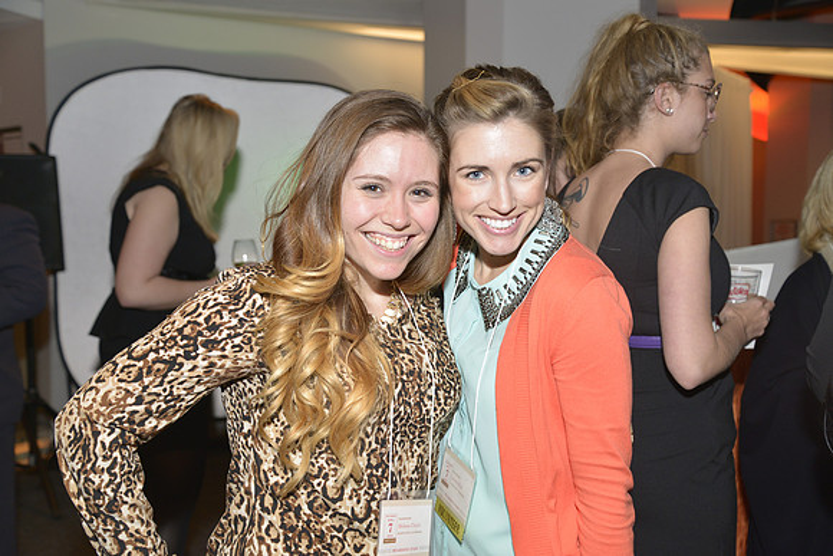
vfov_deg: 35.1
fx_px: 879
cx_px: 416
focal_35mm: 38
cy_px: 278
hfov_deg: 50.7
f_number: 4.2
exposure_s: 1/60
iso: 800
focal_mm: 38
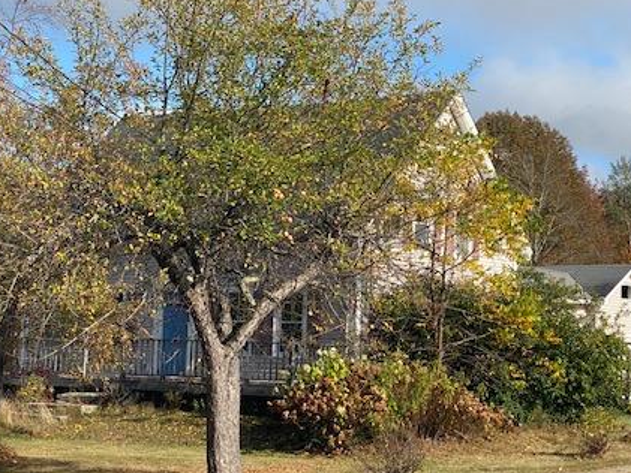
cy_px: 186
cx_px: 436
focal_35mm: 79
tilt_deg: +6.3
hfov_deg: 24.5
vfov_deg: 18.6
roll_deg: -2.4
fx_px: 1440
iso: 20
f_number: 2
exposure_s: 1/1653
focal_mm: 6
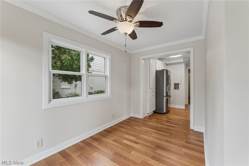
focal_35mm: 14
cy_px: 83
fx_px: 97
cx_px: 124
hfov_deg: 104.3
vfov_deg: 81.2
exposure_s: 1/40
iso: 200
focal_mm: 14
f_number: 5.6
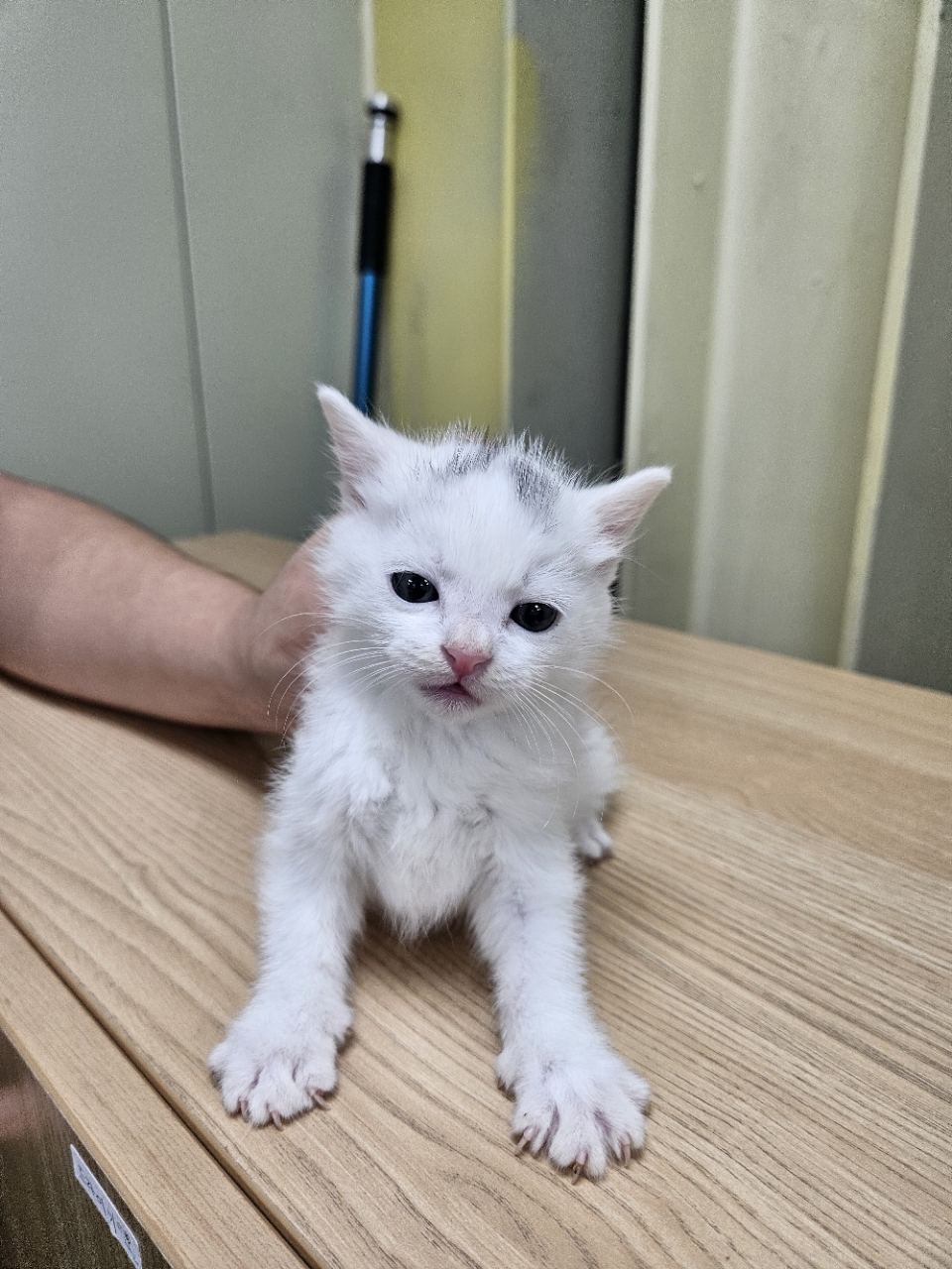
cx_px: 476
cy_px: 634
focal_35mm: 23
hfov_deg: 58.9
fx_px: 843
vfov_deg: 73.9
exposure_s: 1/120
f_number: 1.8
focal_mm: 5.4
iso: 64
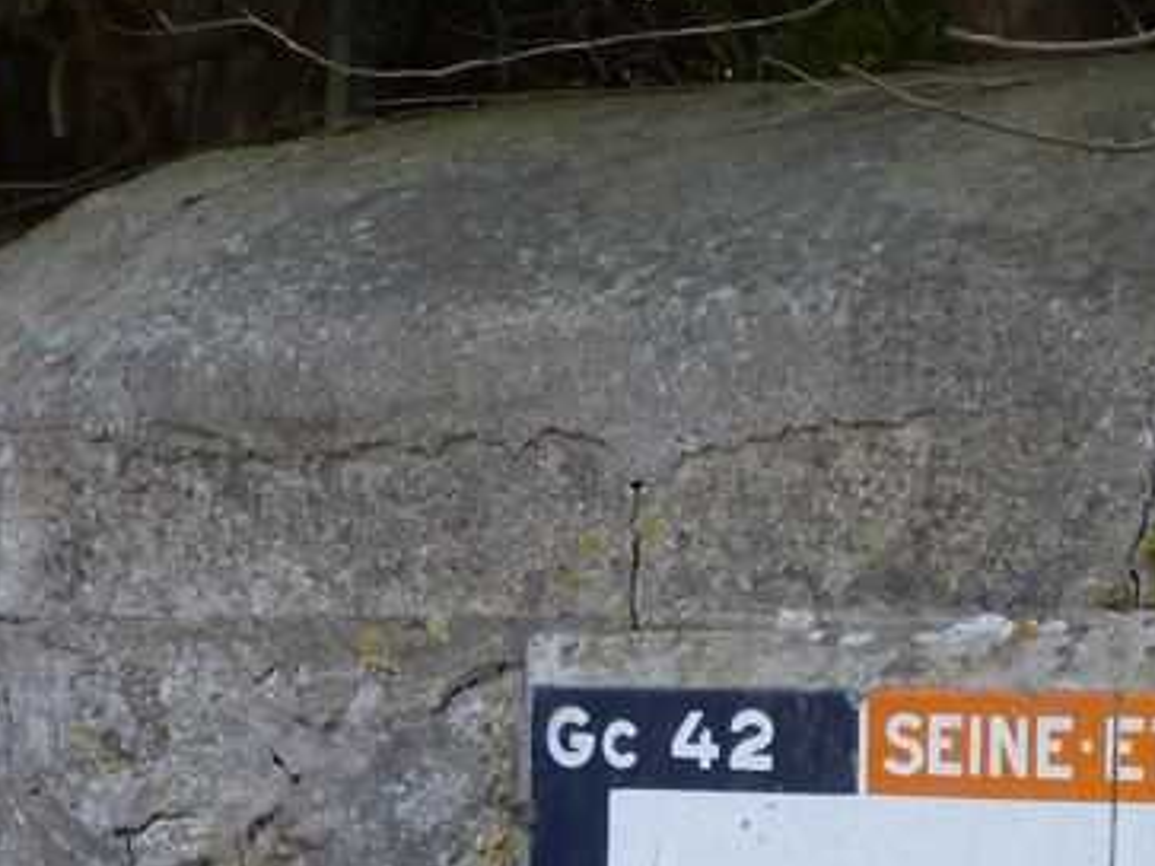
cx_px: 1258
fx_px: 3235
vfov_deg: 14.7
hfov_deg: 19.4
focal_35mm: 97
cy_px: 1079
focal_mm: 5.9
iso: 100
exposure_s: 1/80
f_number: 3.6
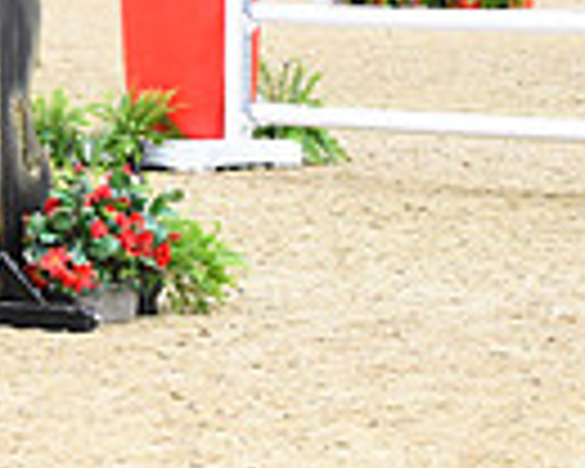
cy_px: -270
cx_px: -567
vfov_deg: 4.9
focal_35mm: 313
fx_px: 5419
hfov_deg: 6.0
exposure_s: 1/500
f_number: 3.5
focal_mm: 75
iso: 5000
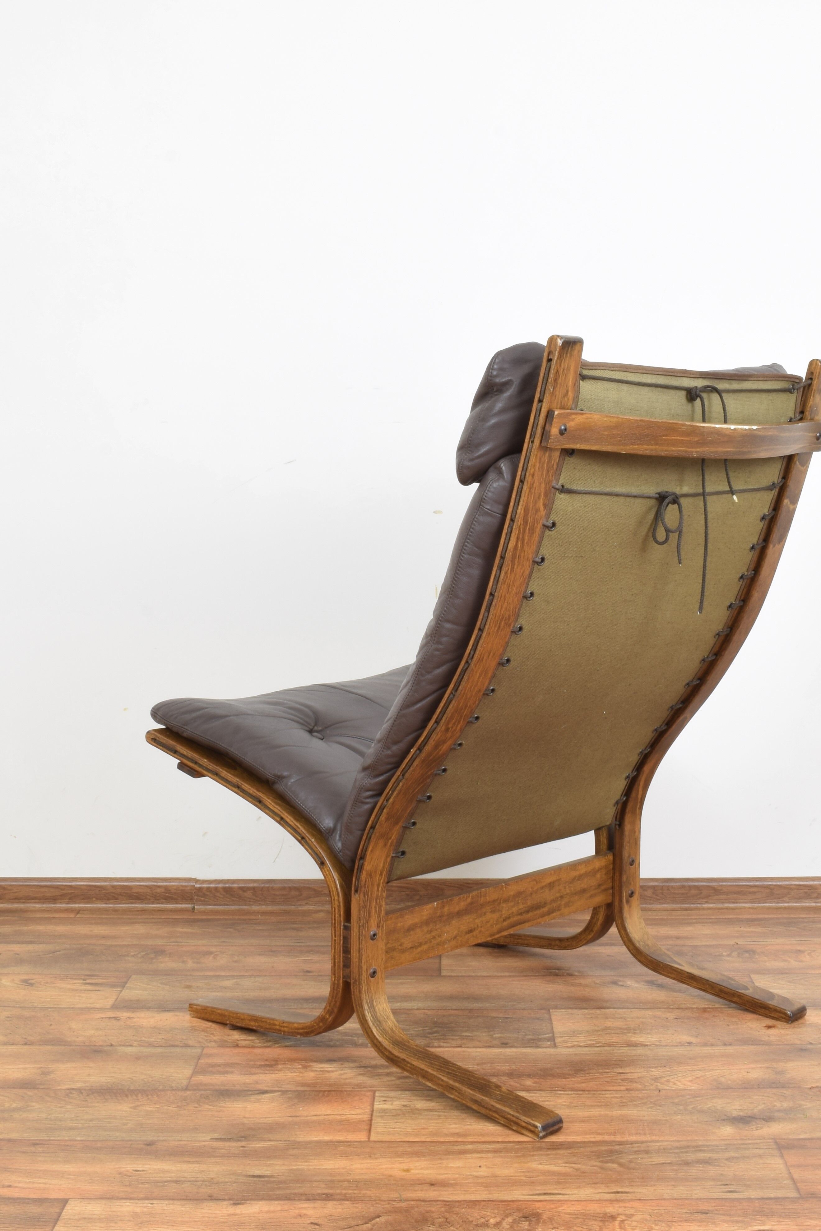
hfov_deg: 27.0
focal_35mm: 50
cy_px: 616
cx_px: 475
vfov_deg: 39.6
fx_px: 1710
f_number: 25
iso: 100
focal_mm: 22
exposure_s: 5
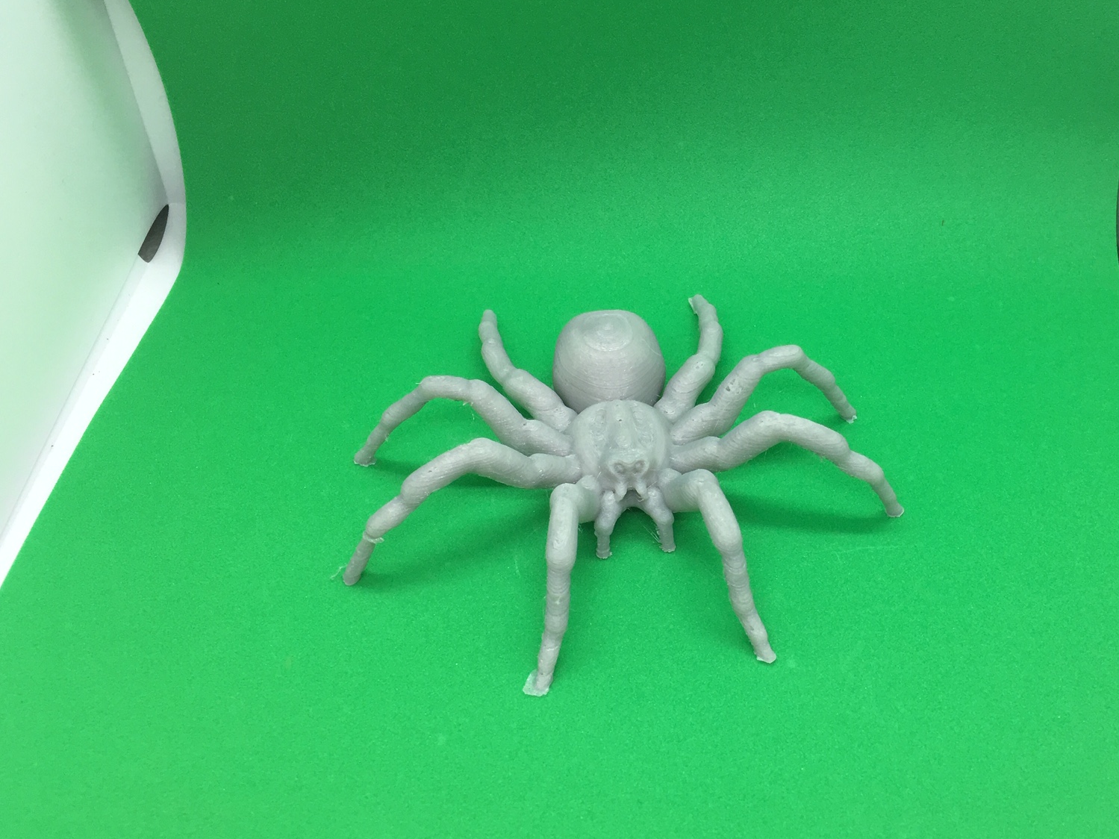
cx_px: 729
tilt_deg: -41.5
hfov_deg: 47.2
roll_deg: -3.2
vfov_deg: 36.8
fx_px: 1261
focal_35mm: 39
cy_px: 378
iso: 40
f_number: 2.2
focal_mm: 4.15
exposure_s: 1/120
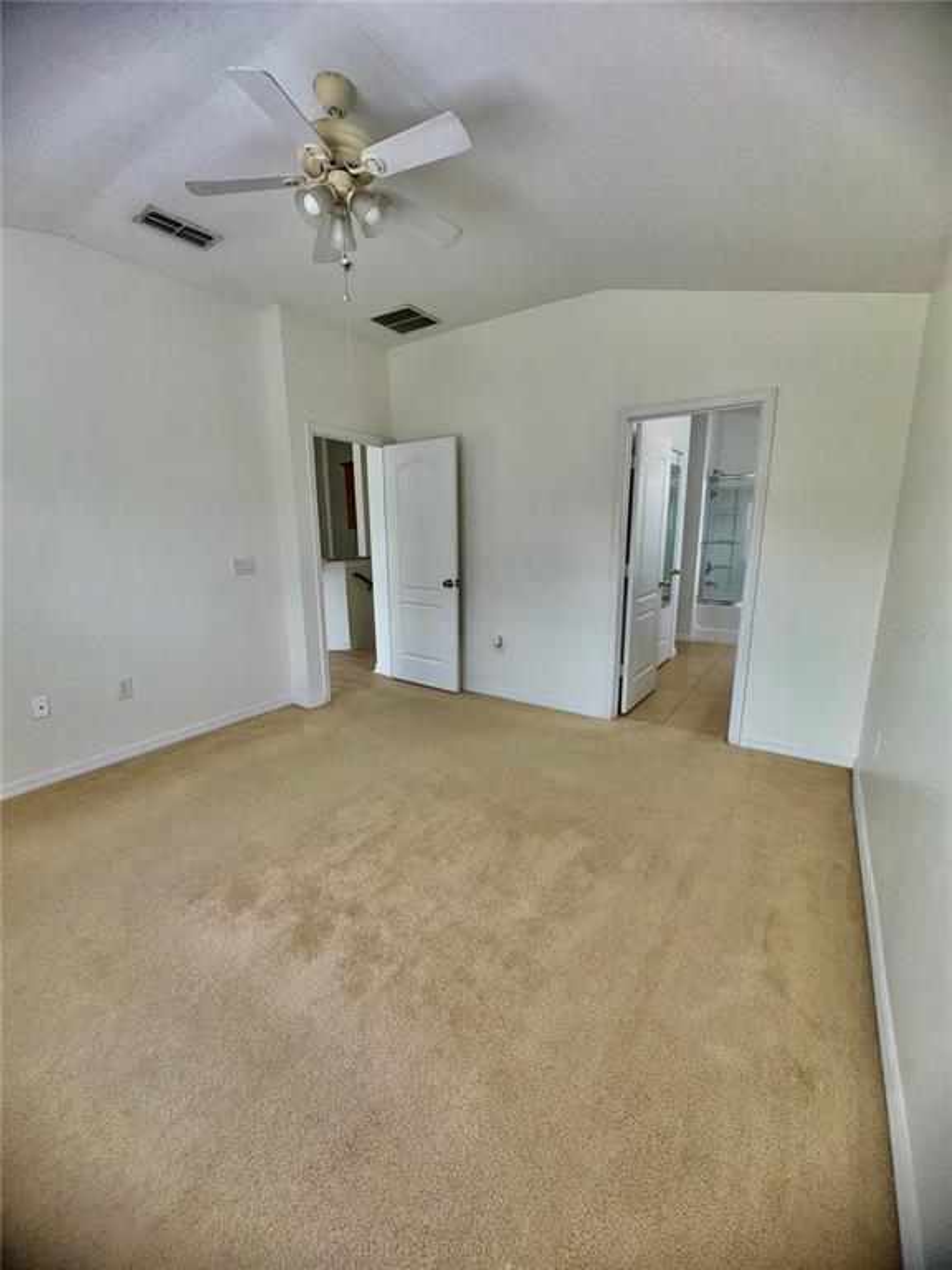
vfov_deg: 102.1
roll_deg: +1.0
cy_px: 635
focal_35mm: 14
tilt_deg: -11.6
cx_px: 476
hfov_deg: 85.7
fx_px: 513
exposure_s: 1/122
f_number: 2.2
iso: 32
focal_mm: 2.22
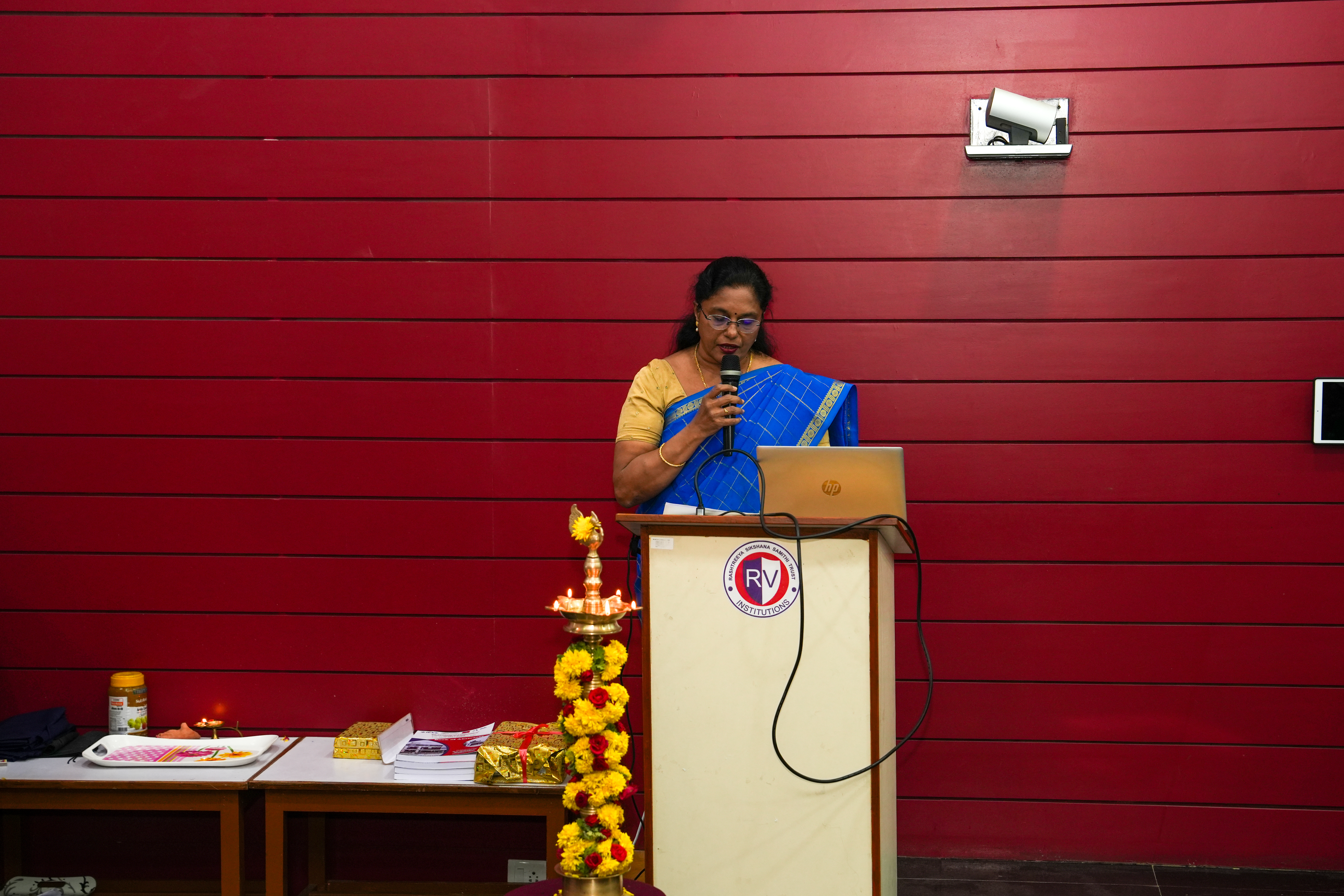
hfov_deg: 28.8
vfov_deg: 19.5
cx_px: 672
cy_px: 448
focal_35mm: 70
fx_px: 2613
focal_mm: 70
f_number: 4
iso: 800
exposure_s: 1/125
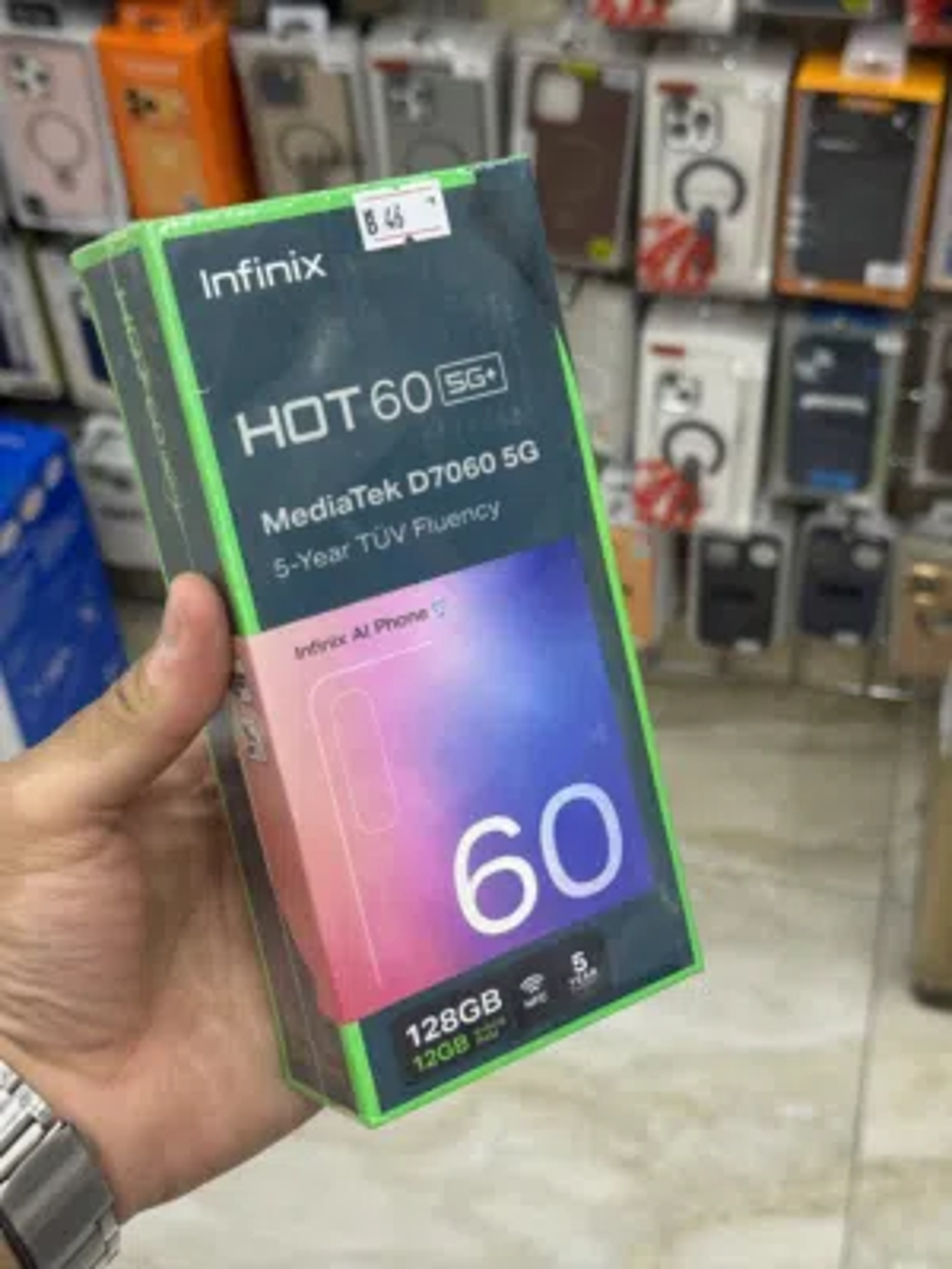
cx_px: 476
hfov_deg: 30.3
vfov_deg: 39.7
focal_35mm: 48
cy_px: 634
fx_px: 1760
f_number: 1.78
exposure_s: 1/558
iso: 64
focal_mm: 6.76
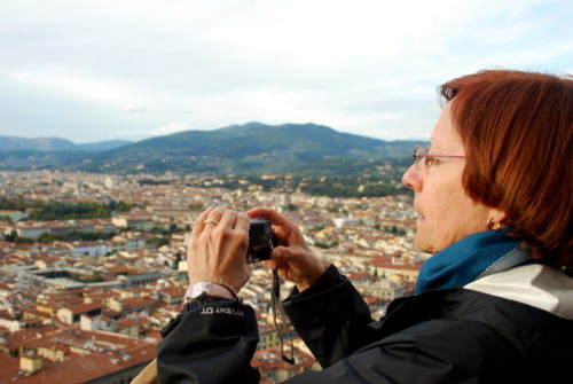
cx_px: 286
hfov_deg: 46.3
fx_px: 669
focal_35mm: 42
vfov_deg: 32.0
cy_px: 192
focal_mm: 28
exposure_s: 1/100
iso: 200
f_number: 9
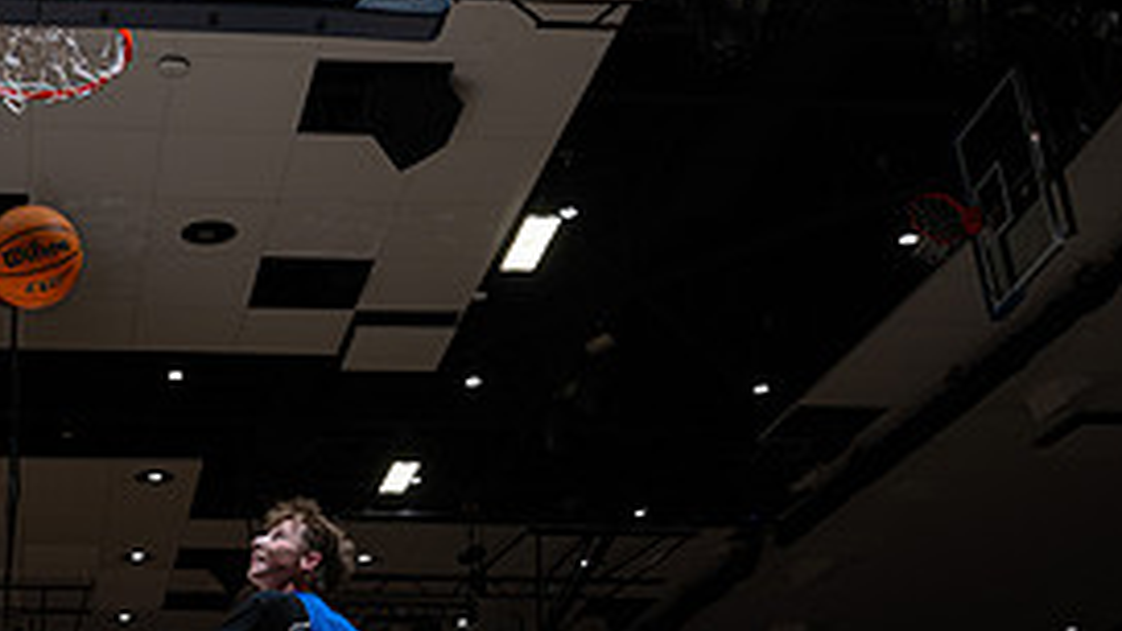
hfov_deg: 31.5
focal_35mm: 63
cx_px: 72
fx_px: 1874
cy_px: 627
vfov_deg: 18.6
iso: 100
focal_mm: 25.5
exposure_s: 1/60
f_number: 6.3
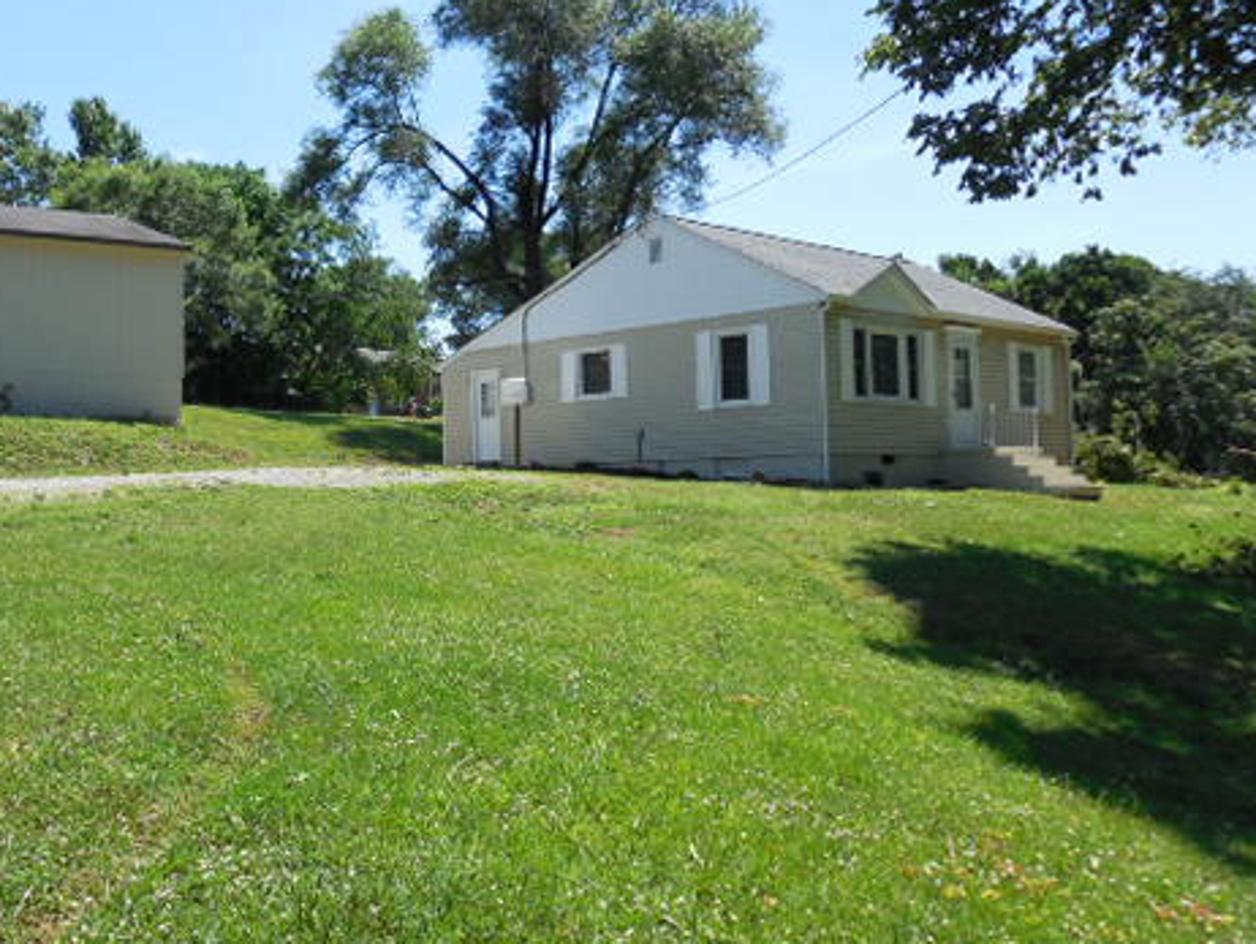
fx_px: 1307
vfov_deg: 39.7
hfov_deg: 50.4
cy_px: 443
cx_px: 416
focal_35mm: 36
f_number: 3.5
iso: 125
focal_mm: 4.6
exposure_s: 1/800
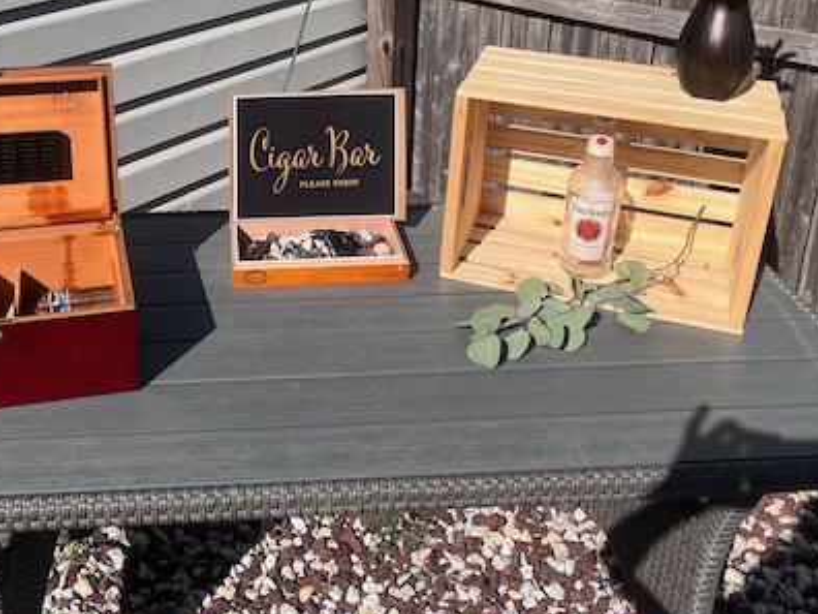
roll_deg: -0.1
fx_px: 992
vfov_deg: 33.6
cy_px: 147
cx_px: 333
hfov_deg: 44.6
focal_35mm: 42
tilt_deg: -21.6
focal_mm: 5.1
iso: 50
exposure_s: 1/4016
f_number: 1.6
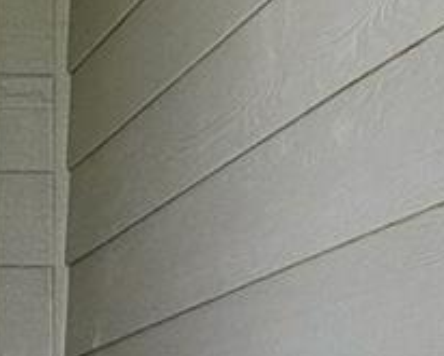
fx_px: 2590
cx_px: -373
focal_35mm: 197
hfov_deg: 9.3
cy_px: 554
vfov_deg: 7.7
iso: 400
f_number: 8
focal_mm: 18
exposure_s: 1/500
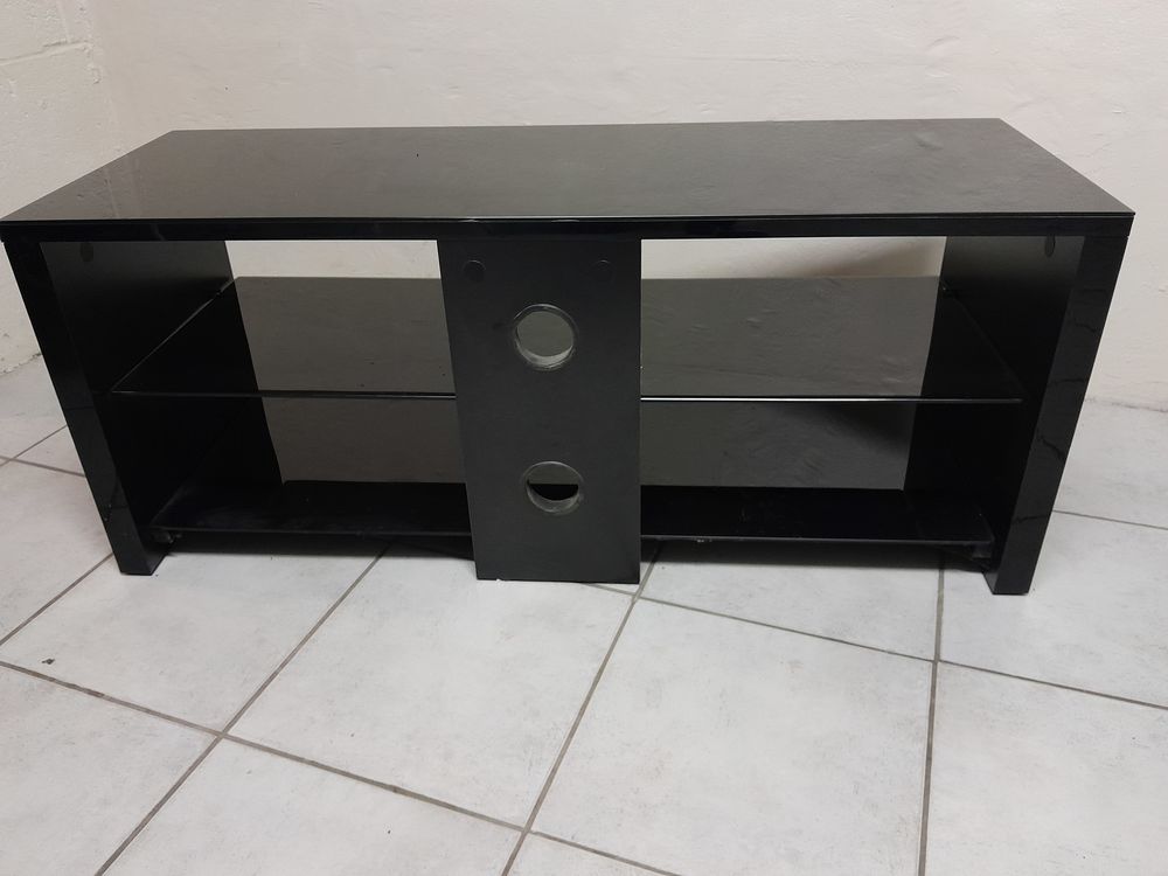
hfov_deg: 67.3
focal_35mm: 26
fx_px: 877
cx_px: 584
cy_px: 438
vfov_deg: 53.1
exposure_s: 1/33
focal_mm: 3.98
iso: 500
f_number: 1.8
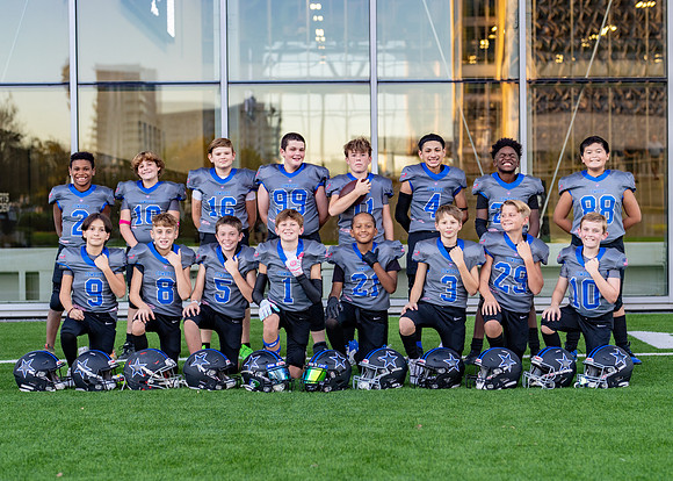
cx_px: 366
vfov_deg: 22.7
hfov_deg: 31.4
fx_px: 1195
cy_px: 230
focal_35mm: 63
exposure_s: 1/400
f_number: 2
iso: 320
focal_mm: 50
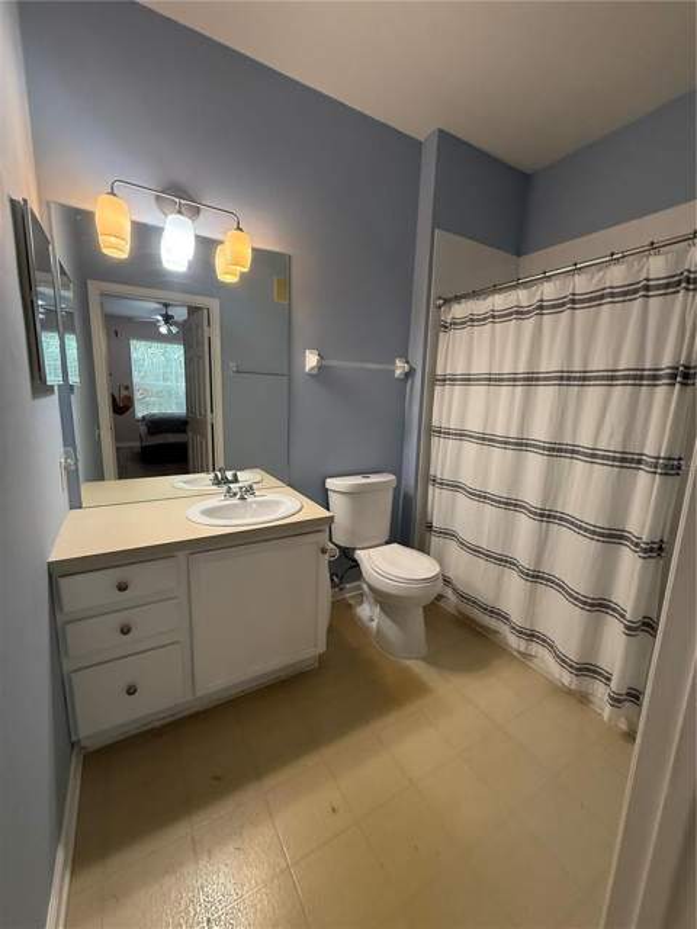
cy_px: 464
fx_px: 376
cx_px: 348
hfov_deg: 85.7
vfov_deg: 102.1
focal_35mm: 14
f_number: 2.2
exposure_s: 1/120
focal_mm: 2.22
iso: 400
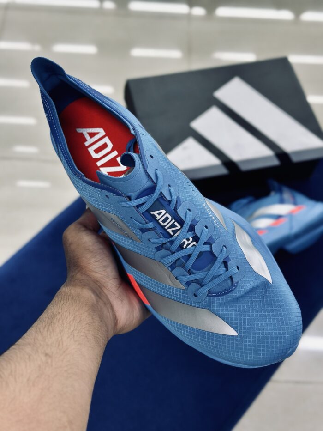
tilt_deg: -59.3
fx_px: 597
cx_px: 162
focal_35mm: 48
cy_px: 216
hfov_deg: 30.3
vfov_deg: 39.7
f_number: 1.78
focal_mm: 6.86
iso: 80
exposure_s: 1/100
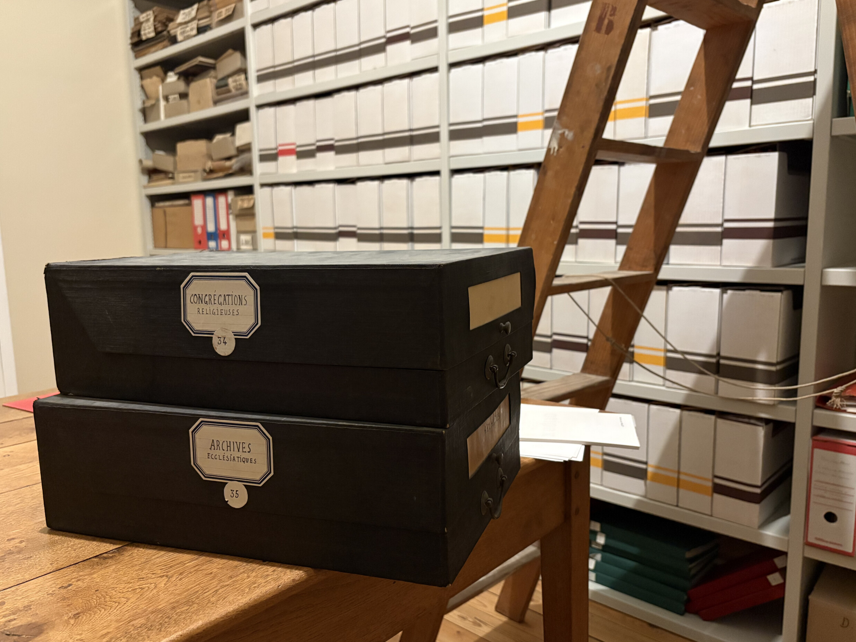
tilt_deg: -8.3
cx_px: 427
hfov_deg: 65.3
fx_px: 668
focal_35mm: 27
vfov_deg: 51.4
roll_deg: +1.2
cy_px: 327
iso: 640
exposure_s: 1/35
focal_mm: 5.96
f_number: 1.6
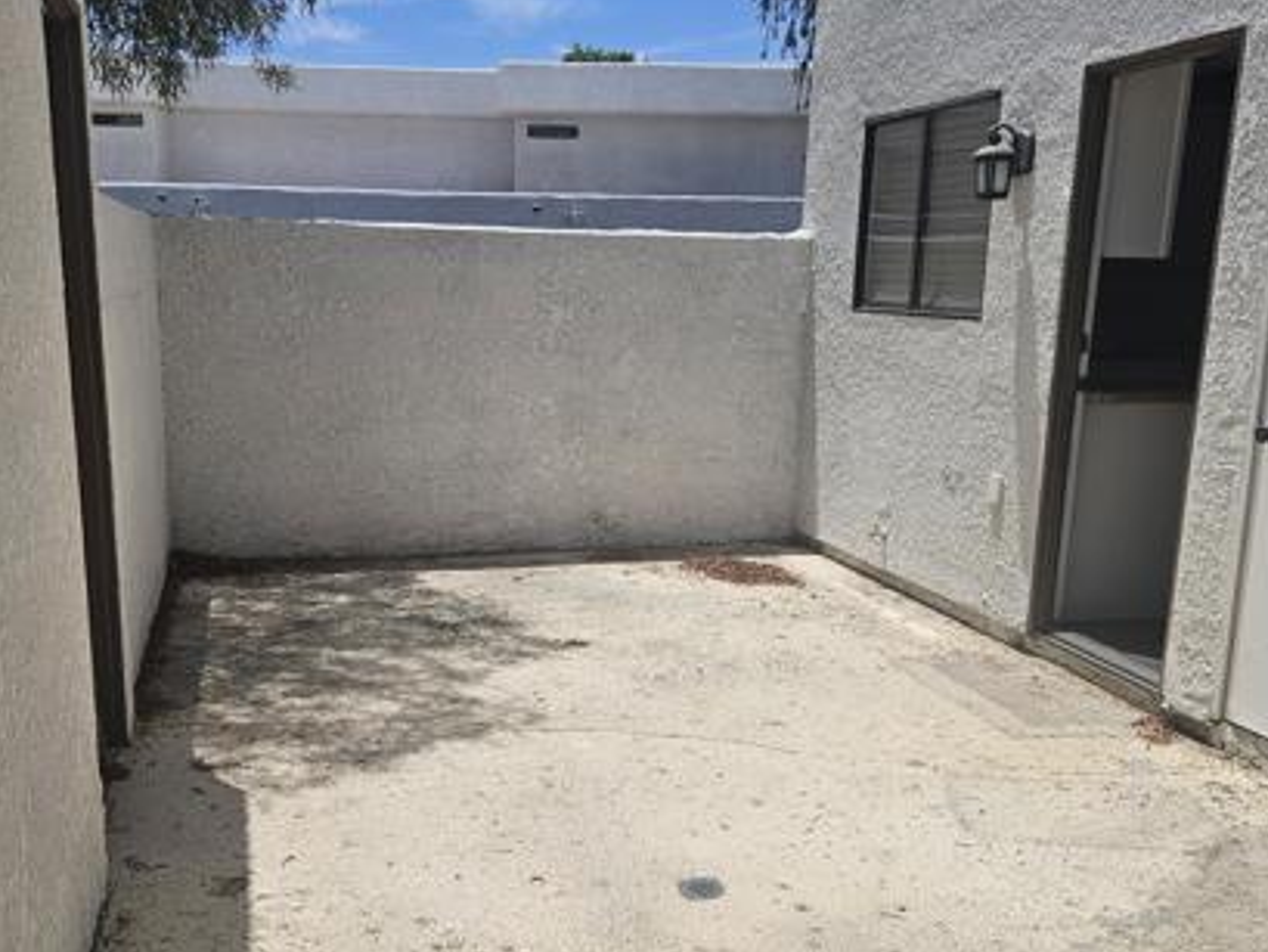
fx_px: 1319
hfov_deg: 51.3
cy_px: 564
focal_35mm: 36
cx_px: 583
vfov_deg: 39.5
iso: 25
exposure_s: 1/3637
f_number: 1.8
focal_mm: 5.4
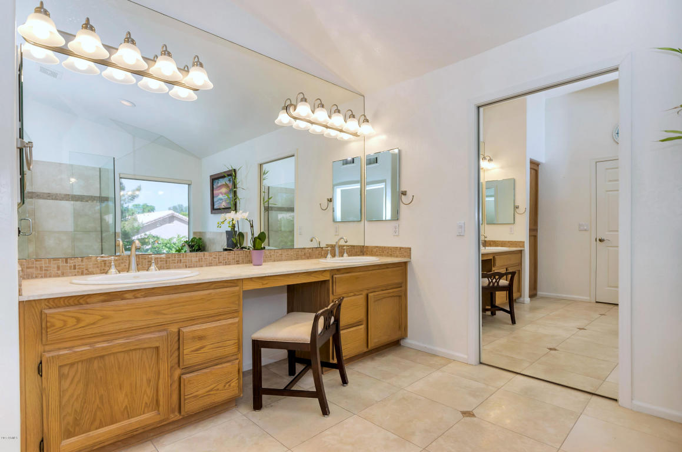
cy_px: 226
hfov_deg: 90.1
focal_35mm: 18
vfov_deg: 67.2
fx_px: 340
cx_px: 341
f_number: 6.3
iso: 400
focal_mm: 12
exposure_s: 1/100
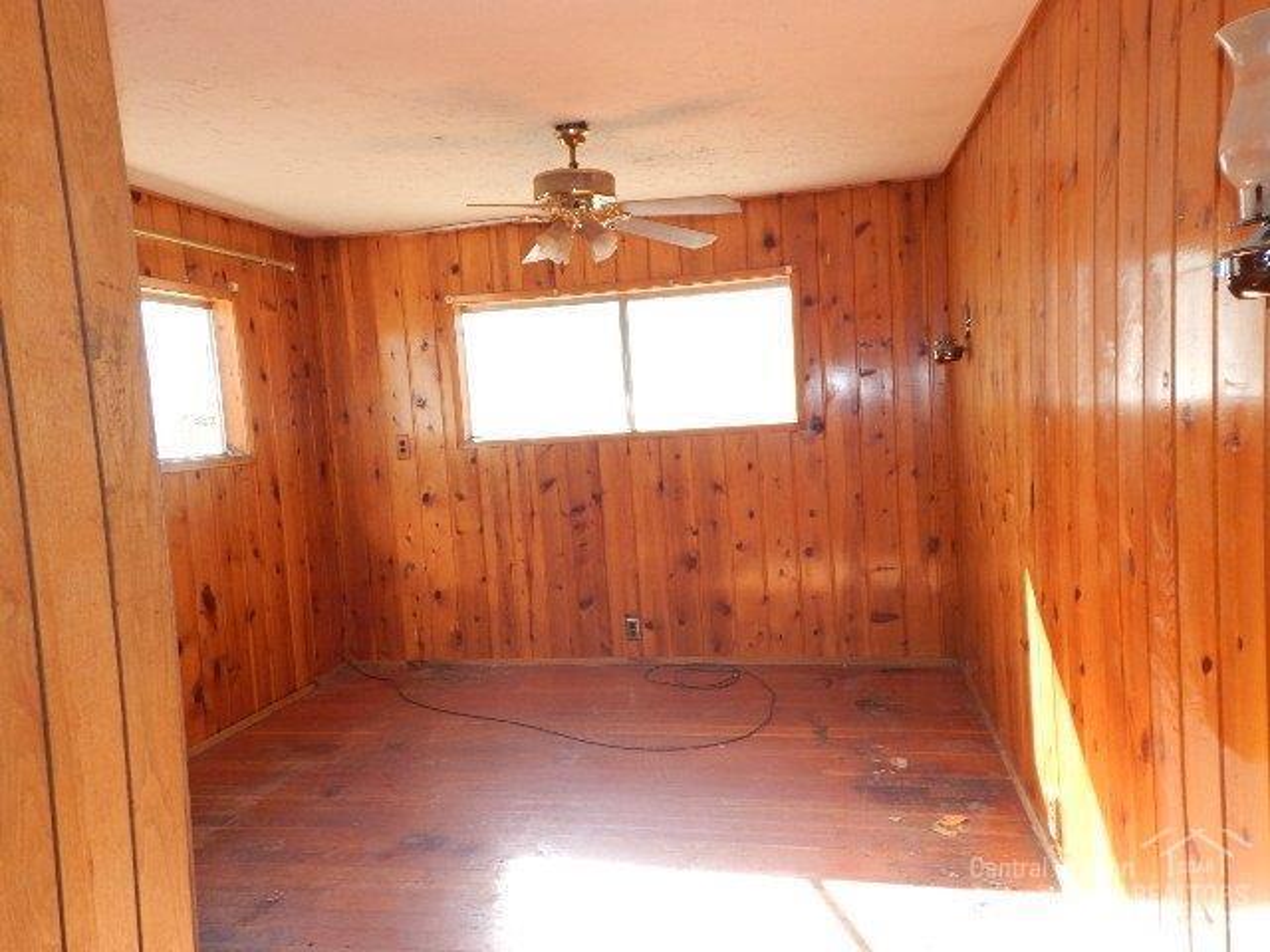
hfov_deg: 76.4
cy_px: 476
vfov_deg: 61.1
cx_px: 635
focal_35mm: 22
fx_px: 807
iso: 125
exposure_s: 1/50
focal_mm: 4
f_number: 3
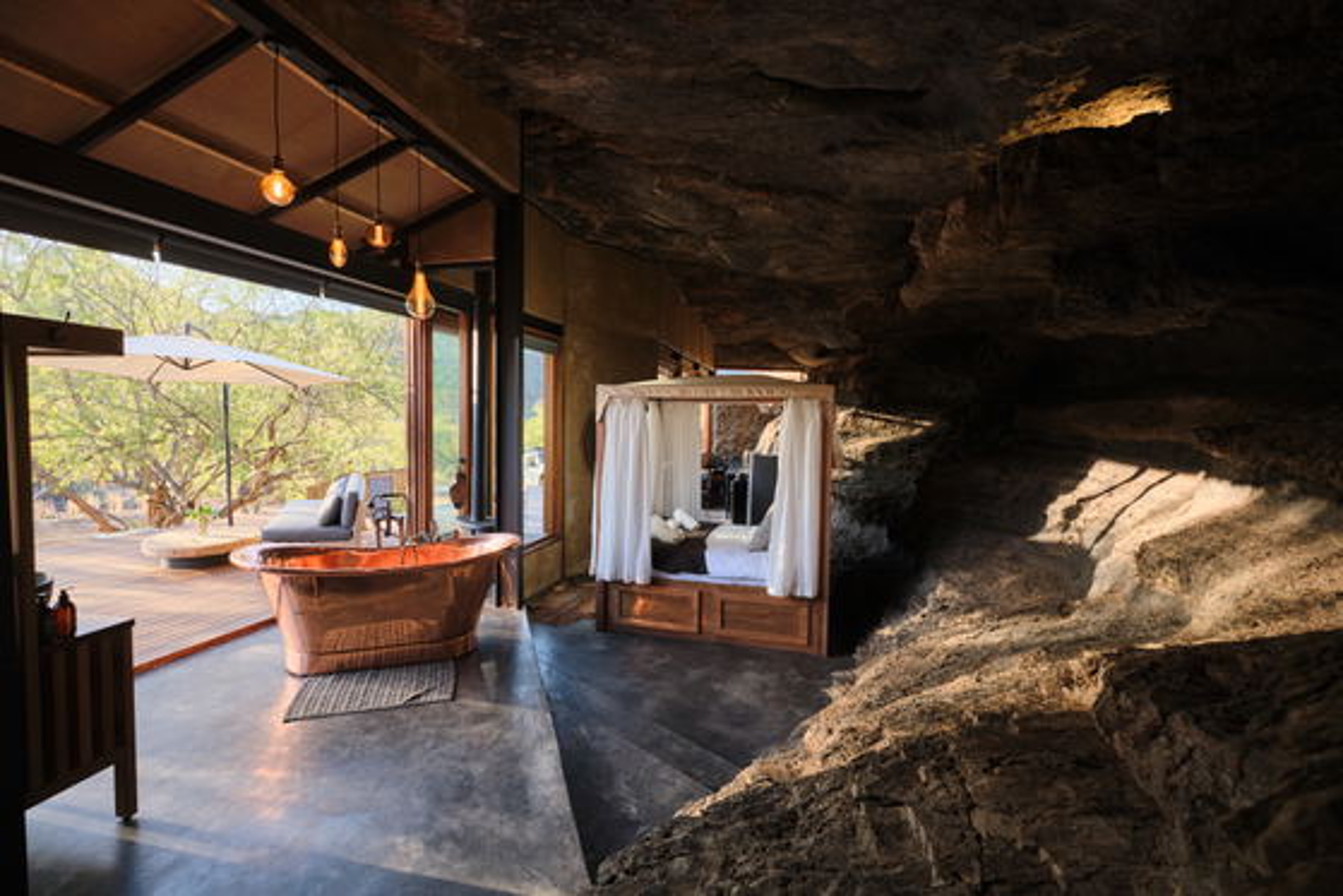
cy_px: 448
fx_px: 560
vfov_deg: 77.4
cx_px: 672
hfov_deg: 100.4
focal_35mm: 15
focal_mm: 10
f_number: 4
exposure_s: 1/125
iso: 640
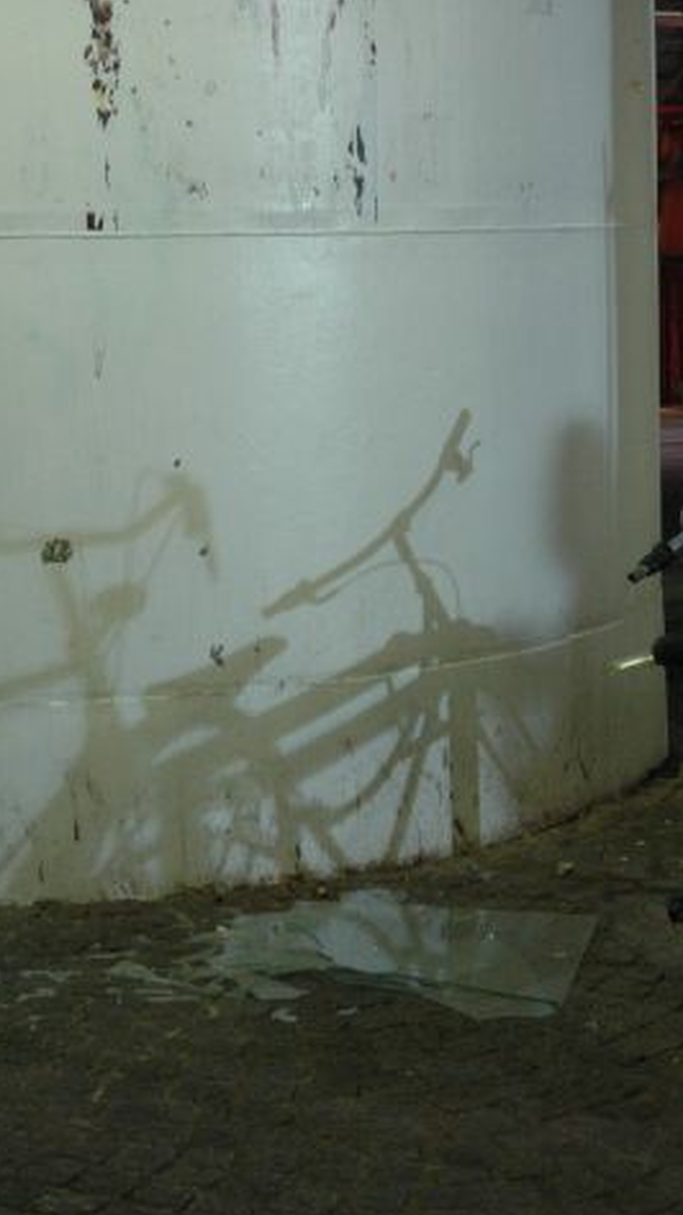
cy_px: 614
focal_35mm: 91
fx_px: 2930
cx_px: 625
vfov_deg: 23.4
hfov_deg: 13.2
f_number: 5
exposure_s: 1/13
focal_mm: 38
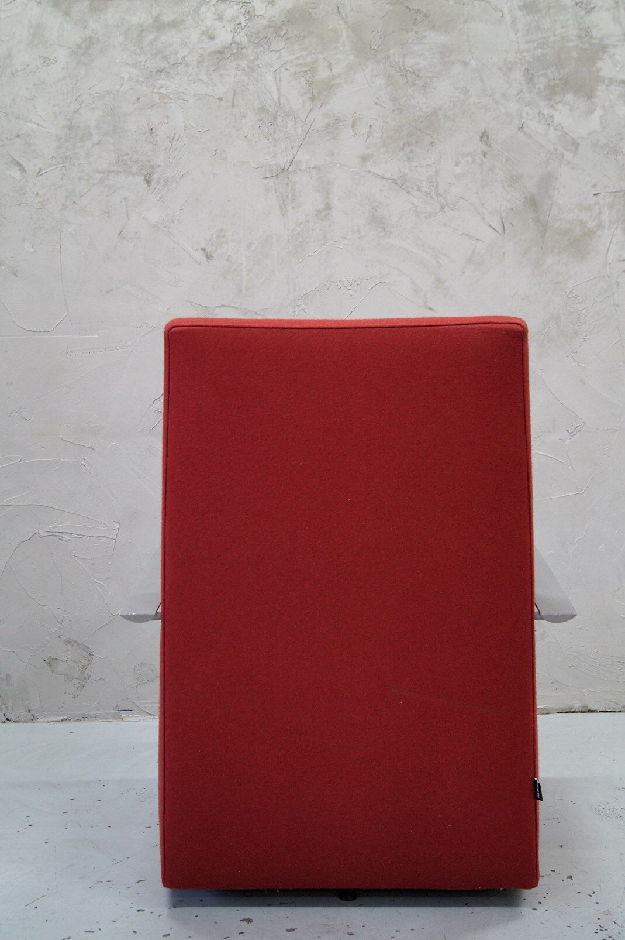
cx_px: 312
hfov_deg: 34.2
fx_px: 1017
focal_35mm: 39
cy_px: 470
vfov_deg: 49.6
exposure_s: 1/10
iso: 400
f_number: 6.3
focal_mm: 26
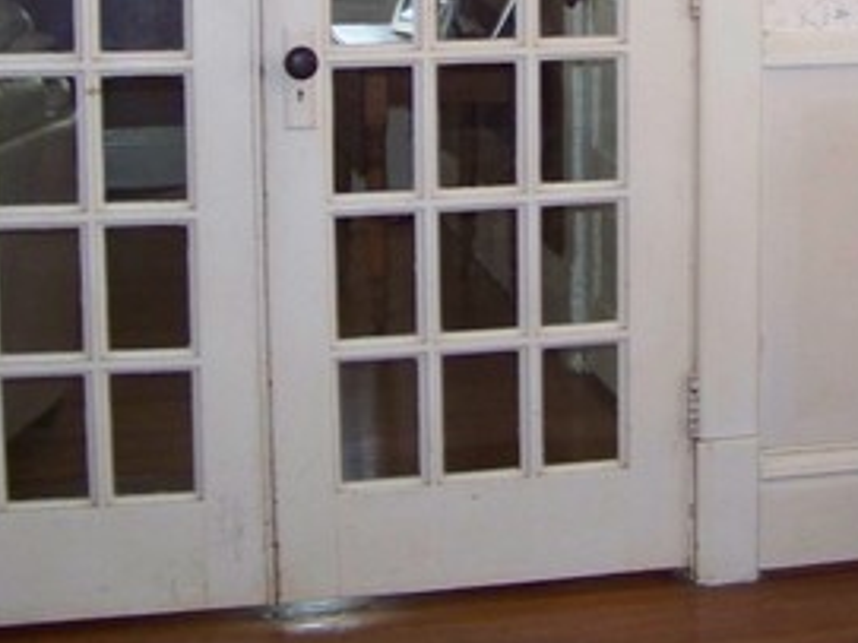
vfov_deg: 17.0
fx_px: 2106
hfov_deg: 22.8
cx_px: 649
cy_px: 22
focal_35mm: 85
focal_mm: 5.85
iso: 200
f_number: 2.8
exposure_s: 1/30
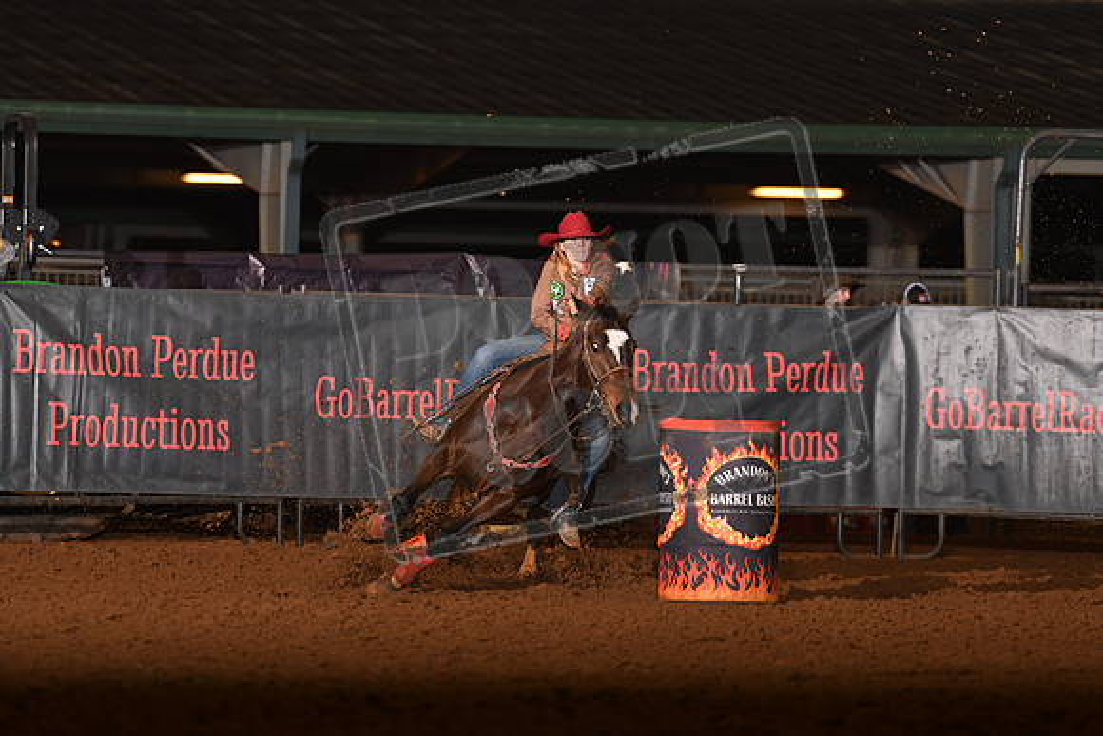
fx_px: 8274
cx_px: 552
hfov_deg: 7.6
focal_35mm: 270
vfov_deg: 5.1
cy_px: 368
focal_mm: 270
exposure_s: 1/250
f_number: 5.6
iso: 1000
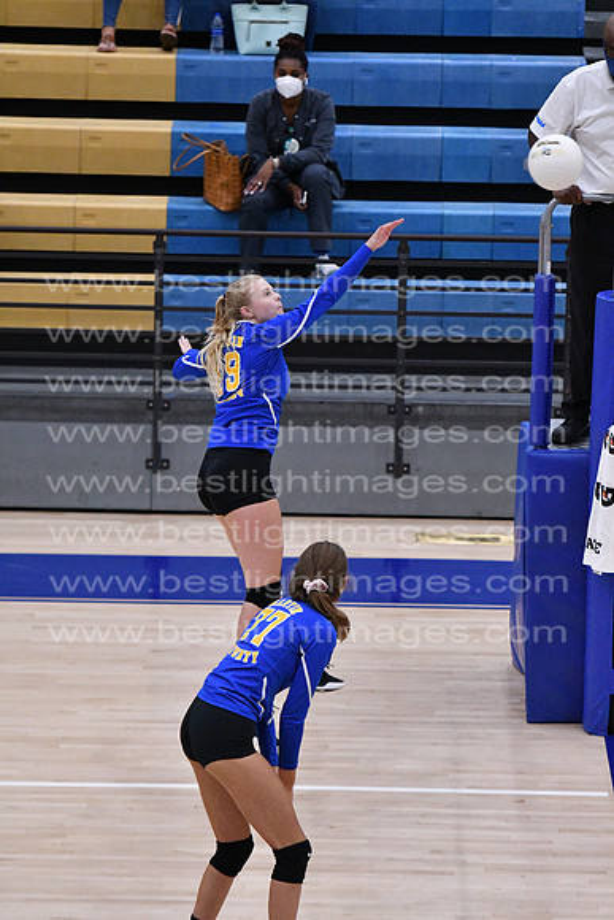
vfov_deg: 9.8
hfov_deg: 6.5
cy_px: 460
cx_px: 307
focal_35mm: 210
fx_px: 5369
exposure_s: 1/1250
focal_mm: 140
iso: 6400
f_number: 3.2
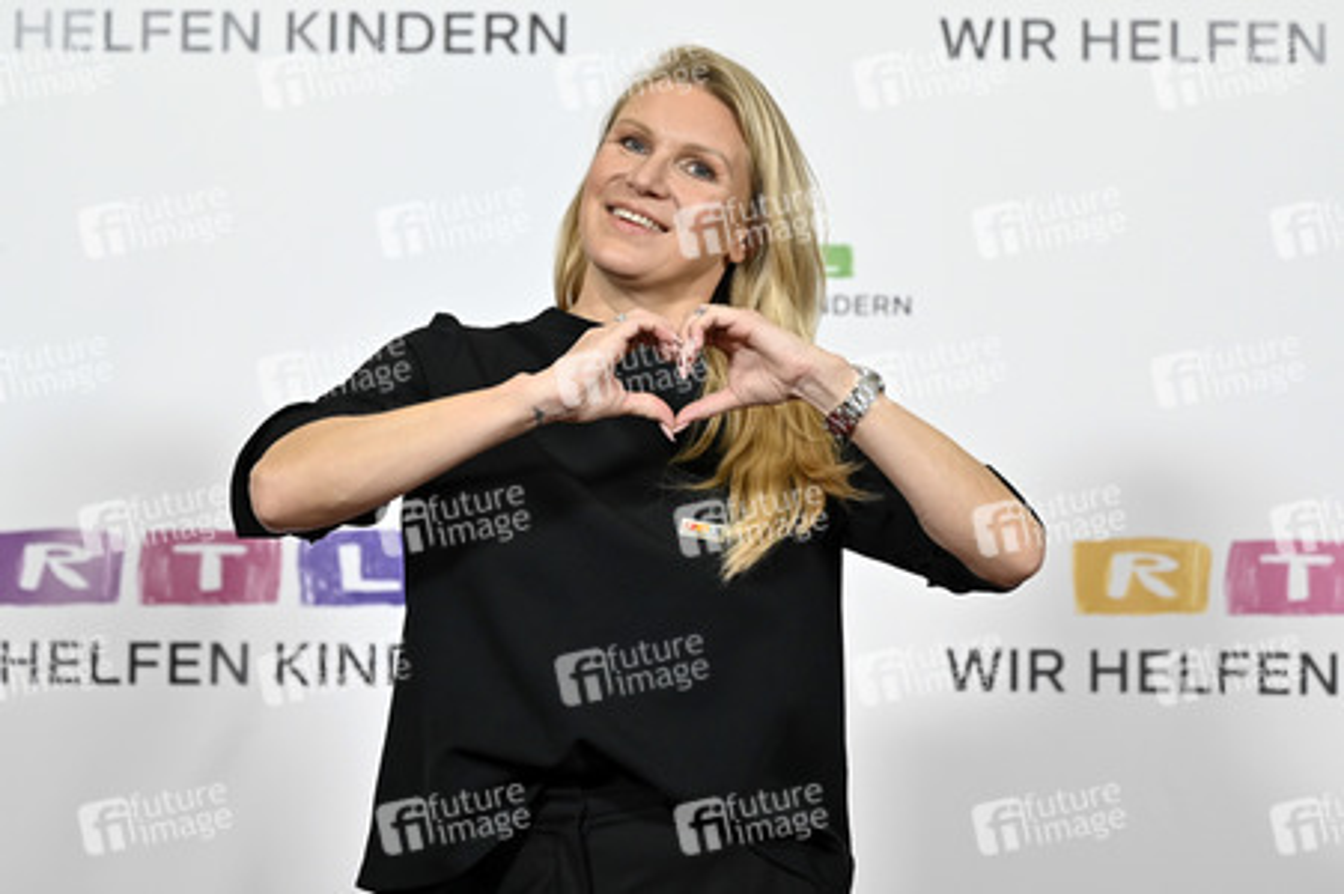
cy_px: 447
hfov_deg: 23.7
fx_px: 3208
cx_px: 672
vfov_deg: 15.9
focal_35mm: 86
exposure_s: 1/640
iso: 1000
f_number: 2.8
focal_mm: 86
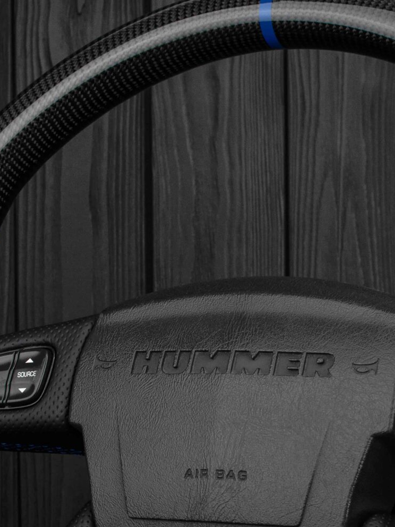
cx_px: 230
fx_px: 1982
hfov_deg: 11.4
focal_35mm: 130
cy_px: 402
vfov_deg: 15.1
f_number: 6.3
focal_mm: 35
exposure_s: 1/125
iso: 500
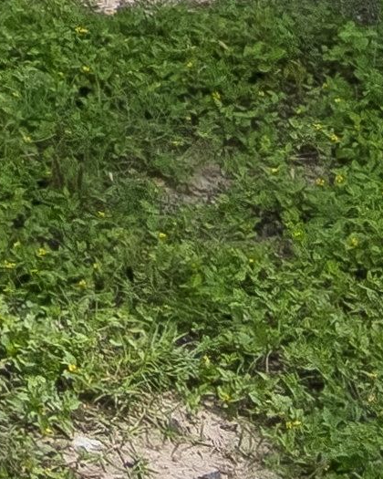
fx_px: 2961
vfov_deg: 7.6
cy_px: -1139
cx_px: -976
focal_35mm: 209
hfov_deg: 6.4
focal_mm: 14
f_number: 11
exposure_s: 1/500
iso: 320
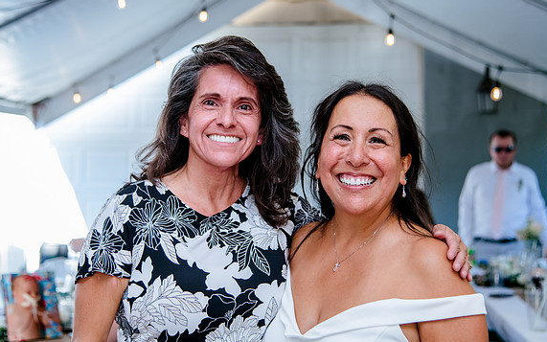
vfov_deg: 18.9
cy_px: 145
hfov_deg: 29.8
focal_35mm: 69
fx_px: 1029
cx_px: 255
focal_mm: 55
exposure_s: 1/320
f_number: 4
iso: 640
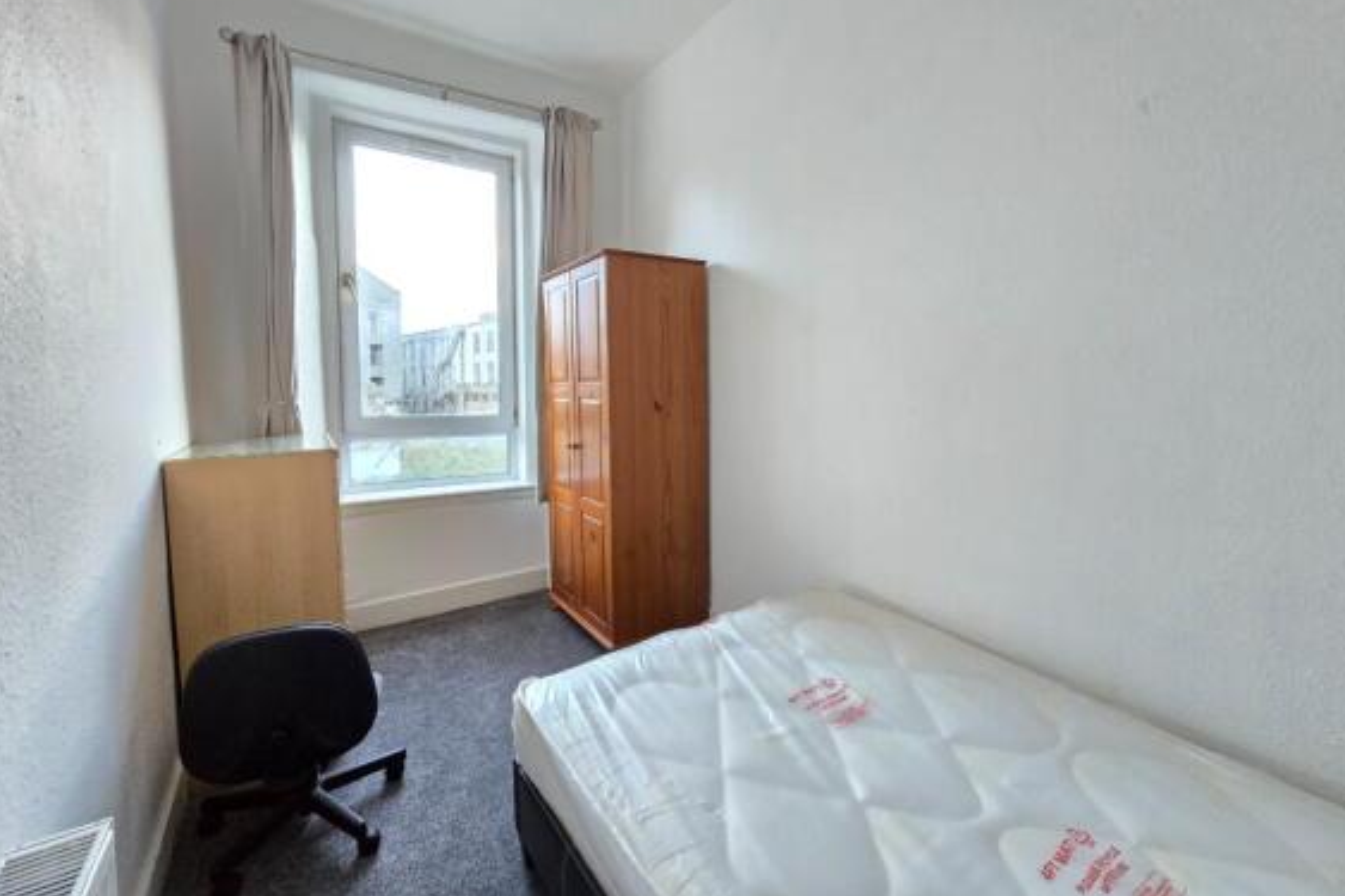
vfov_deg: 81.0
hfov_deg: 104.3
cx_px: 682
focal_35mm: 14
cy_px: 407
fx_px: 523
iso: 640
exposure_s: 1/50
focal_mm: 2.2
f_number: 2.2
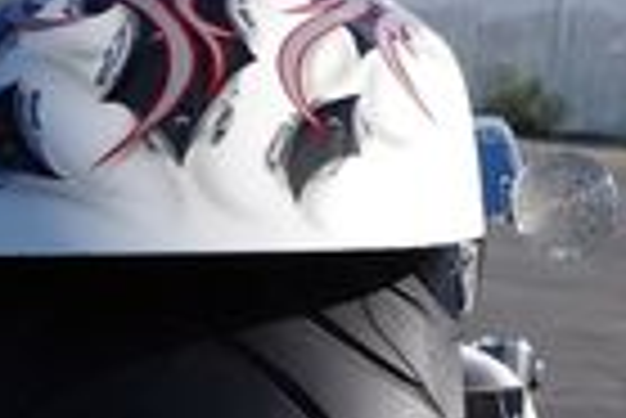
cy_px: 263
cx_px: 198
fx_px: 3116
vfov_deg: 7.7
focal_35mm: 179
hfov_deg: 11.5
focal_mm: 26.25
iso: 100
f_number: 7.1
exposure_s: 1/320
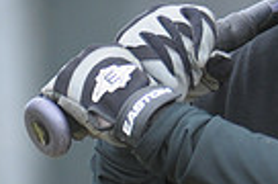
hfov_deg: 1.0
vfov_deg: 0.6
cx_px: 554
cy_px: 30
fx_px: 16741
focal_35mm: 2173
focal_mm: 340
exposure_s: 1/400
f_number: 4
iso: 400
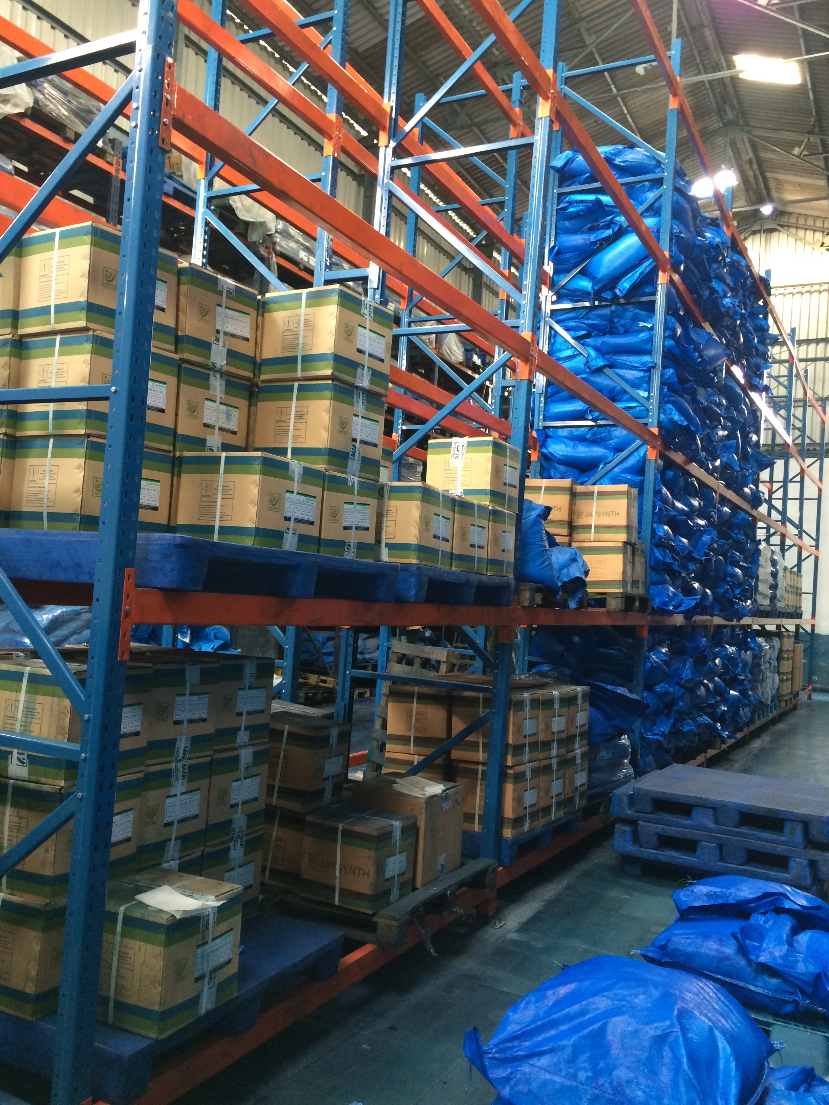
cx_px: 414
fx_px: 926
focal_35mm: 29
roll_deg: -3.8
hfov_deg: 48.2
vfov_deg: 61.7
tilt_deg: +0.7
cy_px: 552
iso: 125
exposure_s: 1/33
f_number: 2.2
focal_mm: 4.15
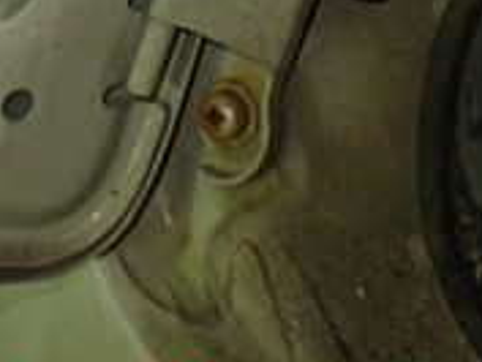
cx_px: -188
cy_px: -177
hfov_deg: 14.5
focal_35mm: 129
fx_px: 1797
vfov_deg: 11.1
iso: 320
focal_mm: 6.83
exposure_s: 1/40
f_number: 2.7
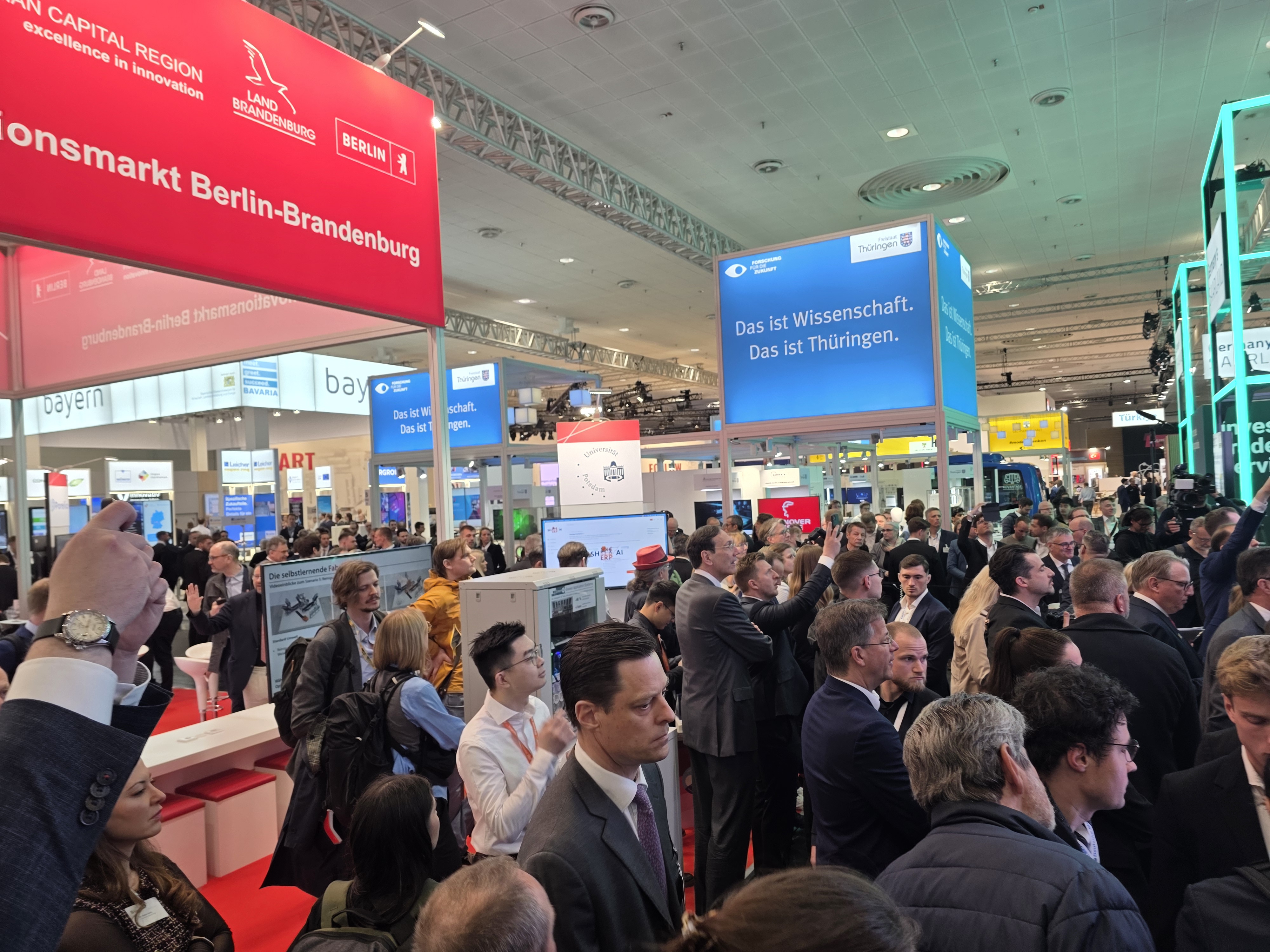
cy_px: 476
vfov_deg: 58.9
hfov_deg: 73.9
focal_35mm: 23
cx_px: 635
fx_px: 844
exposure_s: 1/54.1
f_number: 1.7
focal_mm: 6.3
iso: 32
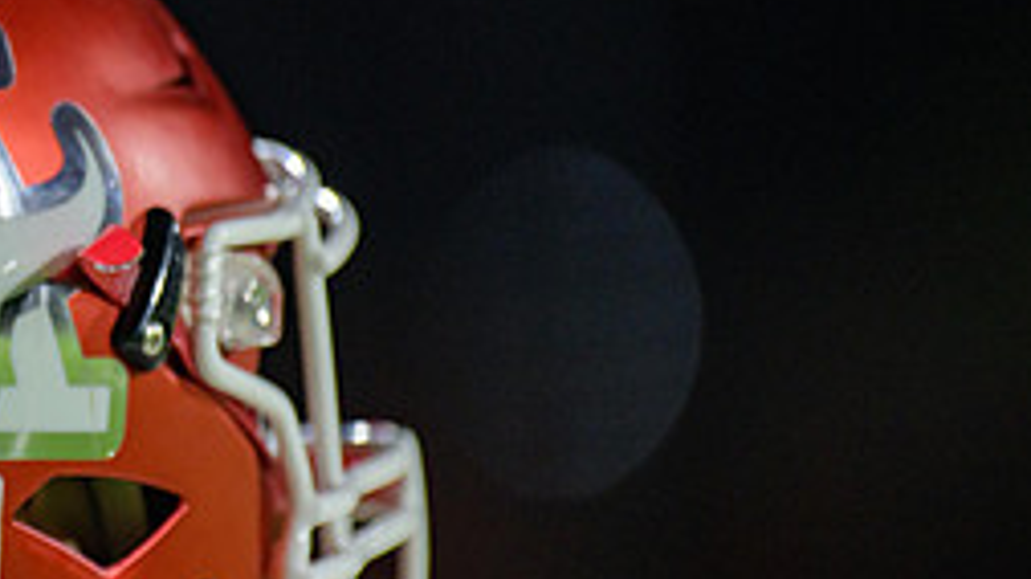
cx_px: -139
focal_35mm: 722
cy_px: 300
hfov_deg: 3.0
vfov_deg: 1.7
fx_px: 19728
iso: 1250
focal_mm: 300
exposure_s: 1/250
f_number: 2.8
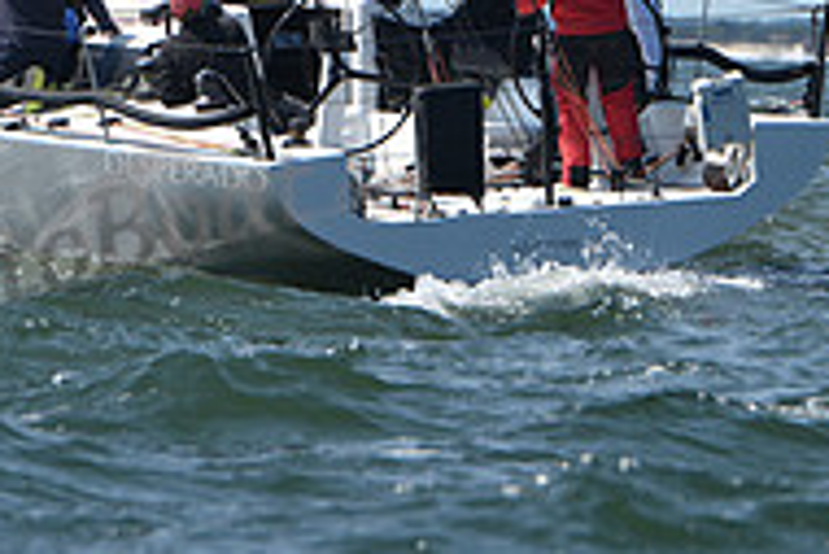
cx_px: 659
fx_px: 14034
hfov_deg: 3.4
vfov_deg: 2.3
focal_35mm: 609
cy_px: -50
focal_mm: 200
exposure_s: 1/3200
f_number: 5
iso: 250
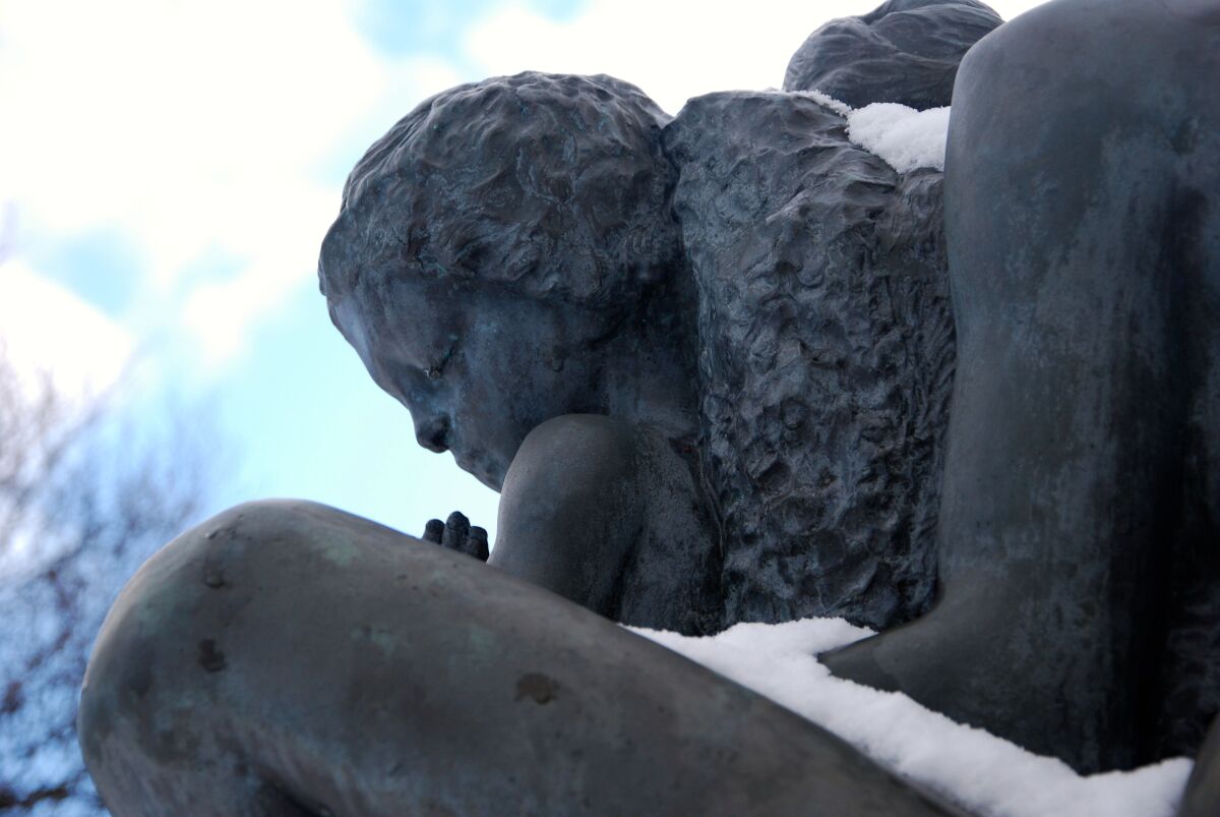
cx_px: 610
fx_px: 3155
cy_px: 408
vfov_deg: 14.7
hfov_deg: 21.9
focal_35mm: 93
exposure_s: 1/200
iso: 200
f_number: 5.3
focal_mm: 62
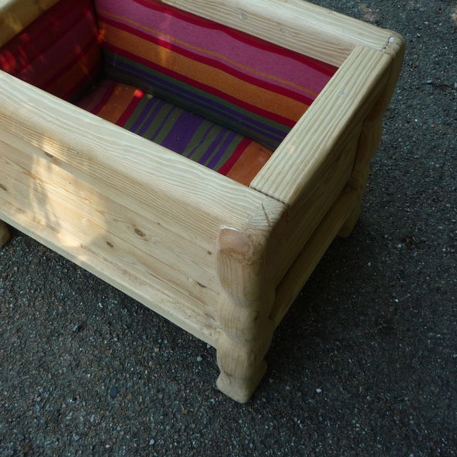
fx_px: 672
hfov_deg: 37.3
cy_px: 168
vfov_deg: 37.3
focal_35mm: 45
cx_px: 170
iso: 100
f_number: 4
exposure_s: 1/100
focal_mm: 5.2
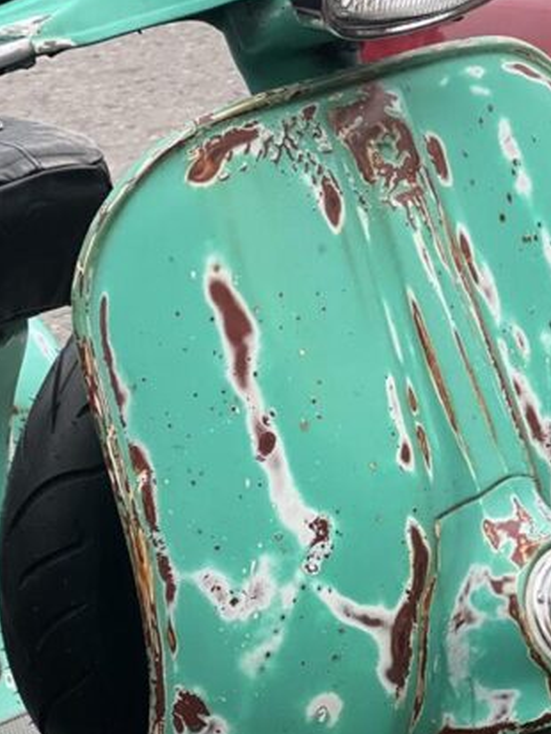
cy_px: 405
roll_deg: +0.8
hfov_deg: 10.0
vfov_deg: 13.2
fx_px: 3161
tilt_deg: -16.5
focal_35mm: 149
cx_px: 348
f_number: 2.8
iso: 320
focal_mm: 9
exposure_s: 1/40
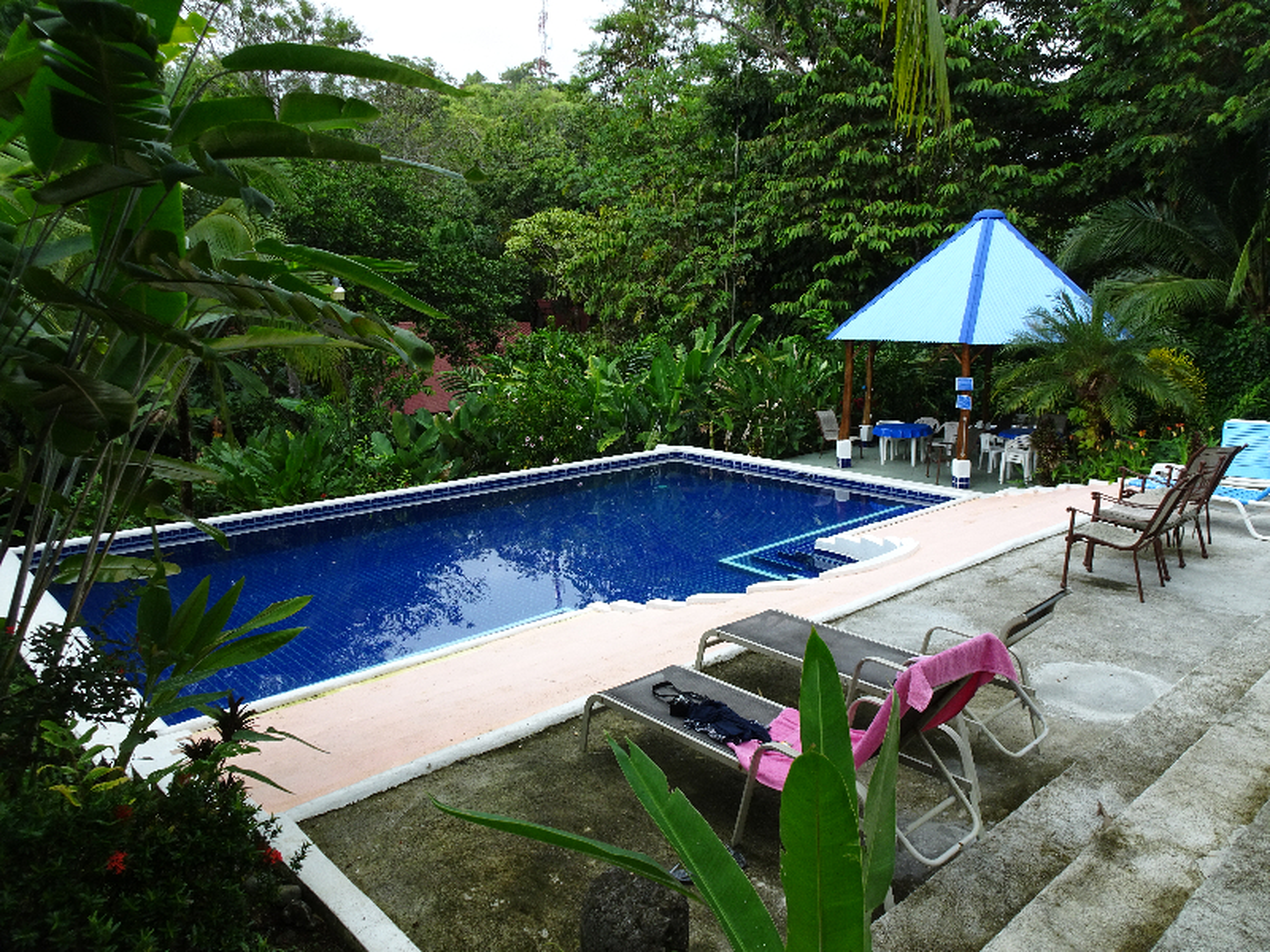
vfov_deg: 56.8
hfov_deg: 71.6
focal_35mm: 24
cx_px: 635
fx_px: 881
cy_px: 476
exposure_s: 1/100
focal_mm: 4.1
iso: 80
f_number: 3.5
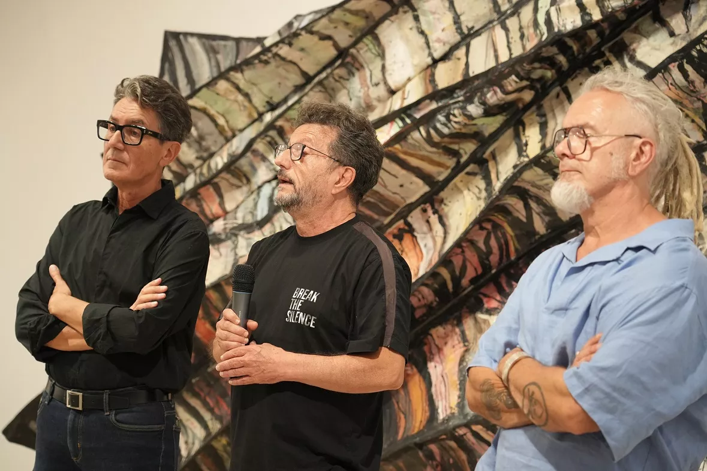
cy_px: 236
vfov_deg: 16.3
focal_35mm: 84
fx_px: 1650
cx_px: 354
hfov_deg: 24.2
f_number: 5
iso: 4000
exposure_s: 1/250
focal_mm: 84
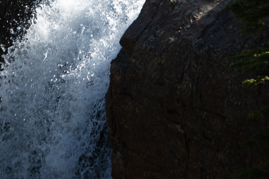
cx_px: 187
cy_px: -179
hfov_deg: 6.4
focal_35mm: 321
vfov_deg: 4.2
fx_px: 2399
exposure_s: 1/500
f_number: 4.5
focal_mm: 70
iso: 100
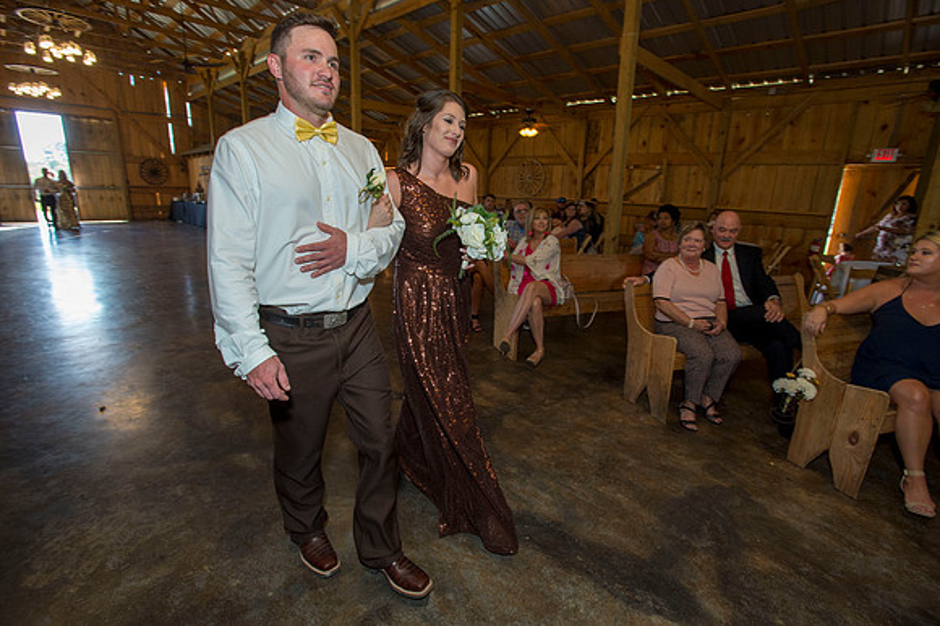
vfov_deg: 70.4
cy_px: 313
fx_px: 444
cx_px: 470
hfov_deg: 93.3
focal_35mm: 17
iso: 1600
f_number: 6.3
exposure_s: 1/125
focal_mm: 17
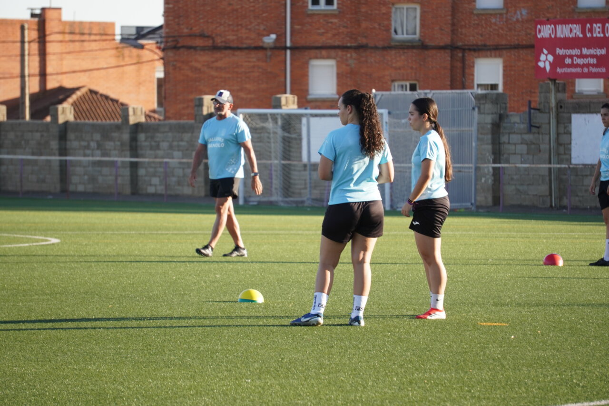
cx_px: 304
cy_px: 203
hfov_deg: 8.2
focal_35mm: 252
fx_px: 4262
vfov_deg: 5.5
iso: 250
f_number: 6.3
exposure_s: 1/320
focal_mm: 168
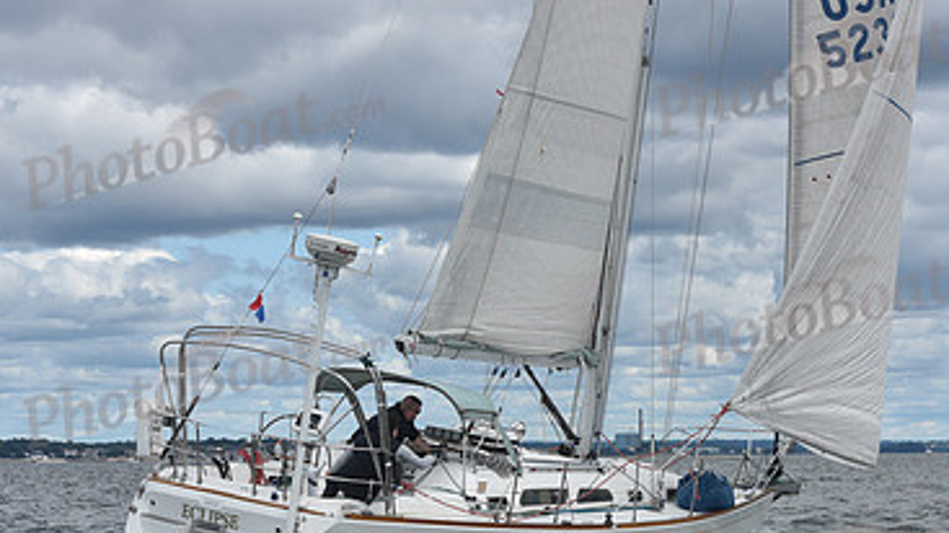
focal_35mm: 116
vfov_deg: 10.4
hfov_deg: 18.5
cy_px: 480
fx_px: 2918
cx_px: 522
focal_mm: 70
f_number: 10
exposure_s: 1/800
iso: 250
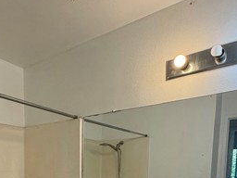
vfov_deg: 34.9
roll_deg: -0.2
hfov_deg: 51.7
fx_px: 240
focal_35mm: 35
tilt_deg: -9.2
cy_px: 197
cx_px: 80
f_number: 2.2
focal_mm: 2.22
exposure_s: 1/120
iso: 160
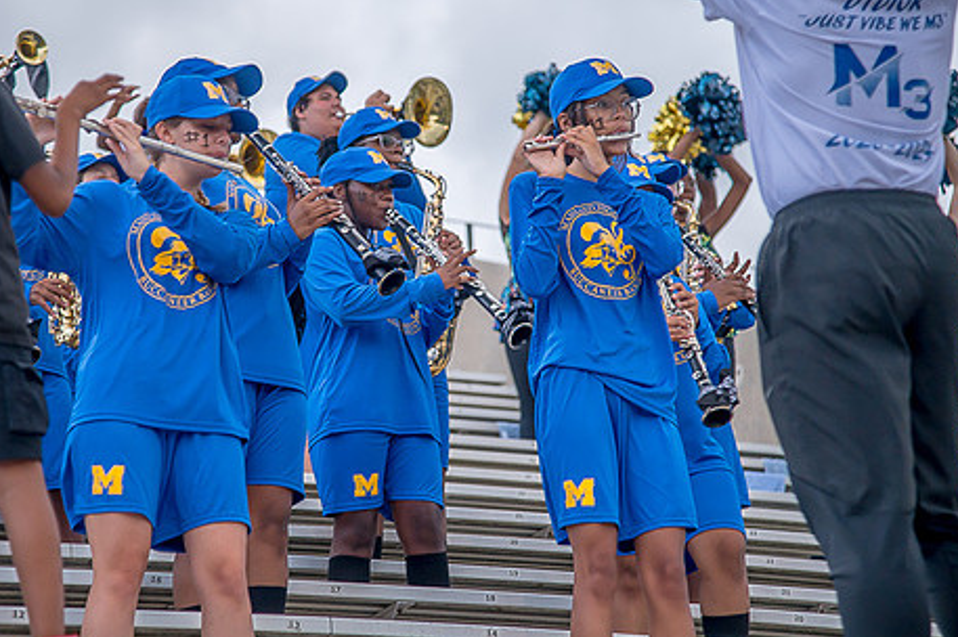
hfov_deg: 16.1
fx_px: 3377
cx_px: 402
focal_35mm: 127
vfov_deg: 10.8
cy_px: 285
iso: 400
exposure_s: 1/250
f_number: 4
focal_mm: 100
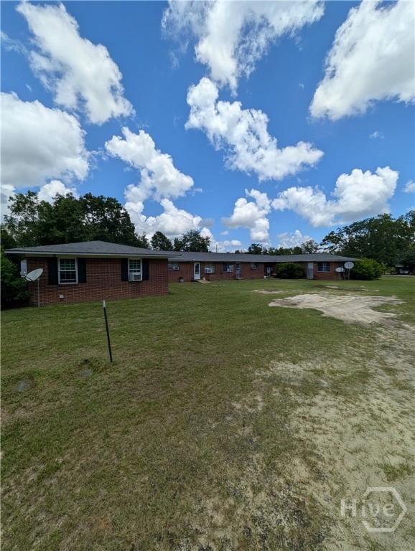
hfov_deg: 94.6
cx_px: 208
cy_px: 276
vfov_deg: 110.5
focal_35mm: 12
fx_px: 191
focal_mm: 2.02
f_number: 1.7
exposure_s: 1/4878
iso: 55
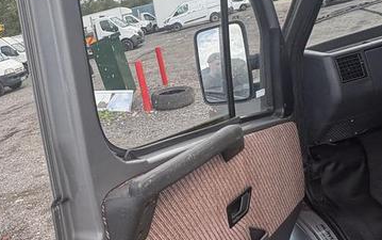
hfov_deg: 51.7
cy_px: 121
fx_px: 385
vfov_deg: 34.5
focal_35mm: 37
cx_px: 126
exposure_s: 1/443
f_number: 2.2
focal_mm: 2.22
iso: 40
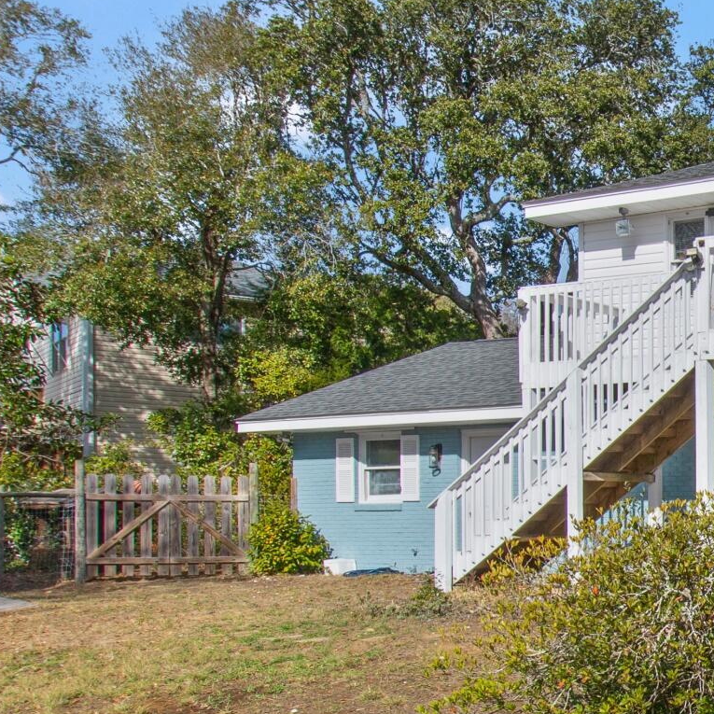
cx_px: 971
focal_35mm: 50
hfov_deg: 27.4
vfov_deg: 33.3
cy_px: 537
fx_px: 1167
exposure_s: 1/250
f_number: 8
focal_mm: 10
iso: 100
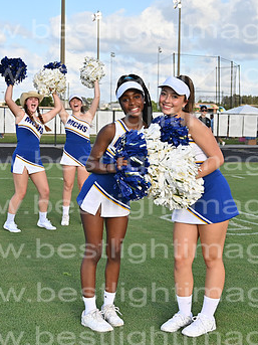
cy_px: 185
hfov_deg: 22.5
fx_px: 646
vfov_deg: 29.8
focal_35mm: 65
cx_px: 167
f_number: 4
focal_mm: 40
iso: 1000
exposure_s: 1/8000
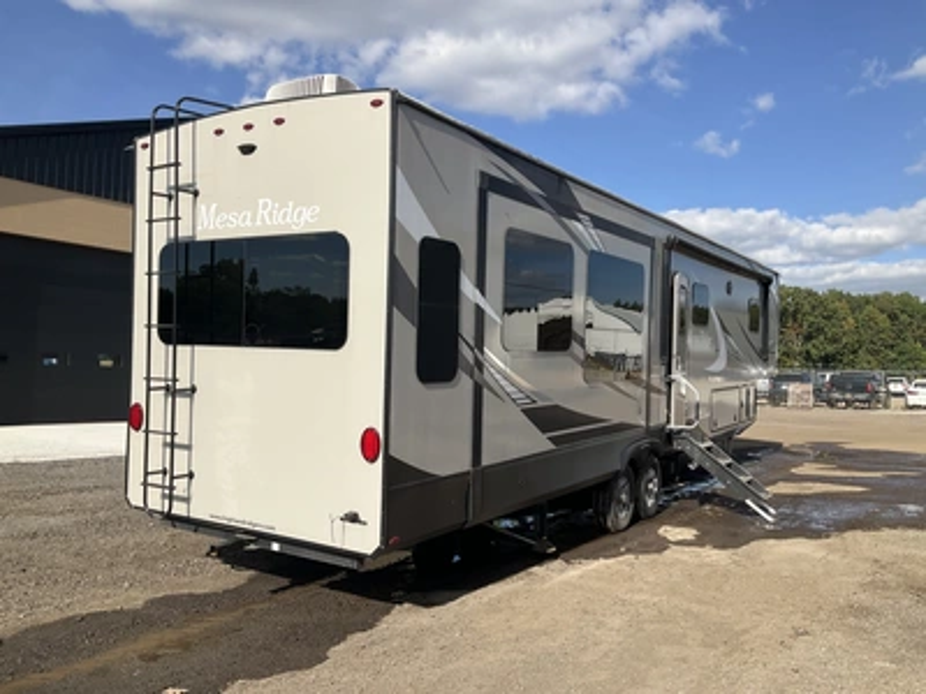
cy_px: 347
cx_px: 463
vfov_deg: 48.2
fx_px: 776
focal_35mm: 29
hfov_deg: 61.7
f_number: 1.8
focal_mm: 3
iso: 25
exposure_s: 1/2141
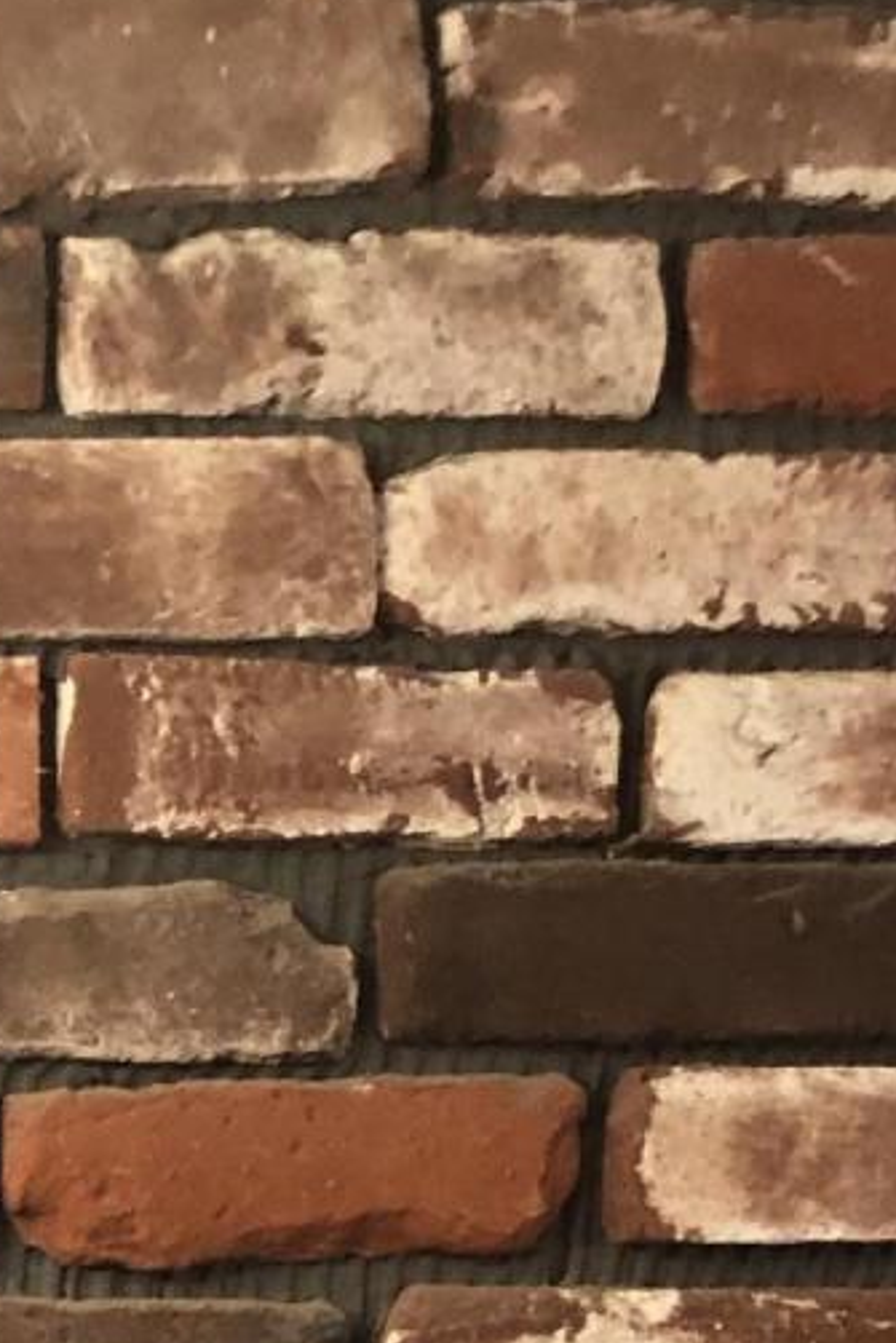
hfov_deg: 11.1
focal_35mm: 116
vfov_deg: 15.3
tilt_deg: -10.0
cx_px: -687
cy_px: 2400
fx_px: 4327
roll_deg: +0.2
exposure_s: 1/15
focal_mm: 4
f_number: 1.8
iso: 40
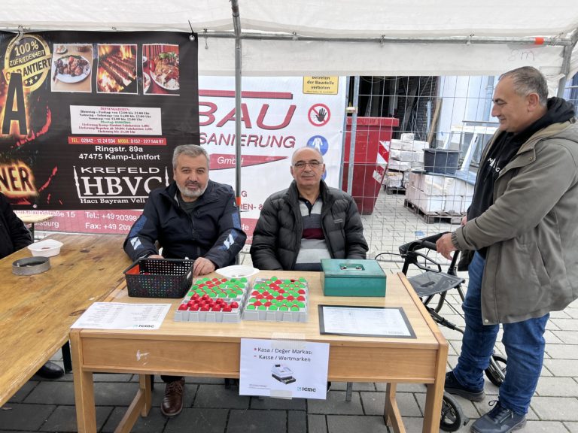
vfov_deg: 53.1
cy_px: 216
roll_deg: -1.2
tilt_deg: -13.5
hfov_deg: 67.3
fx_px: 434
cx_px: 289
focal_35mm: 26
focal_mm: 5.7
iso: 50
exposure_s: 1/407
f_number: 1.5
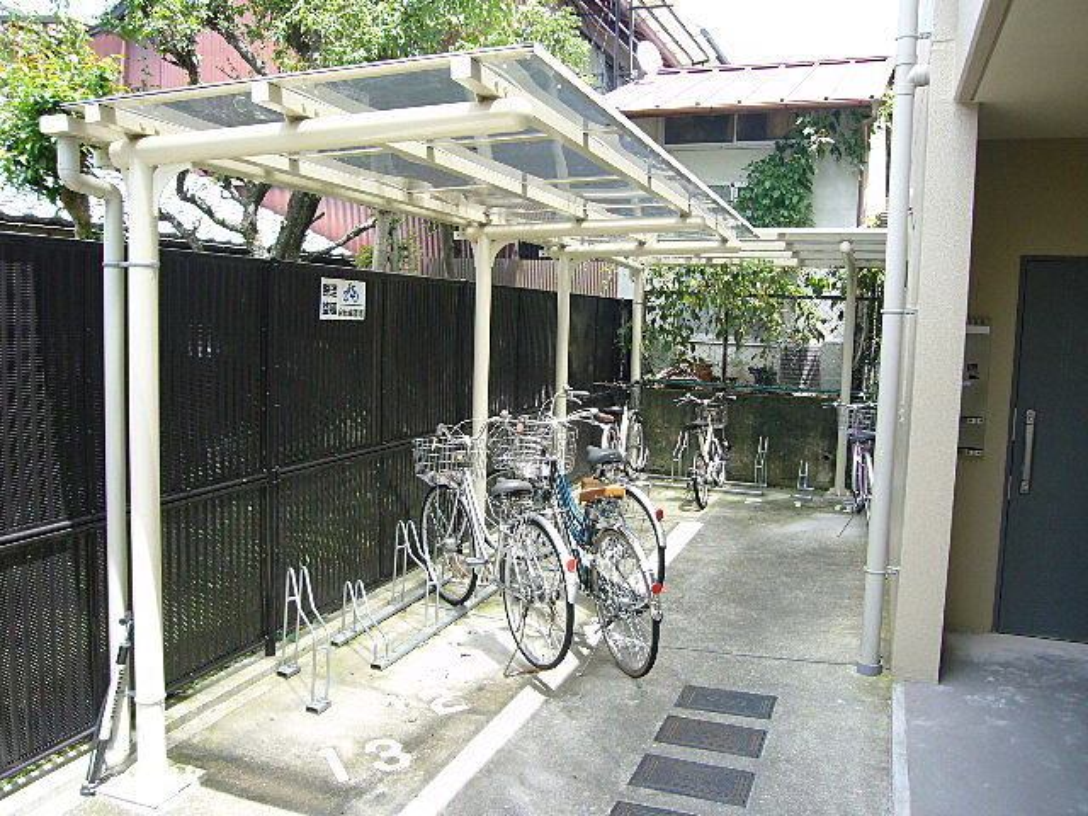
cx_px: 544
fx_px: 880
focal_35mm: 28
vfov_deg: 49.7
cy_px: 408
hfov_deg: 63.4
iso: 80
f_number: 2.8
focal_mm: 4.6
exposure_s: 1/200
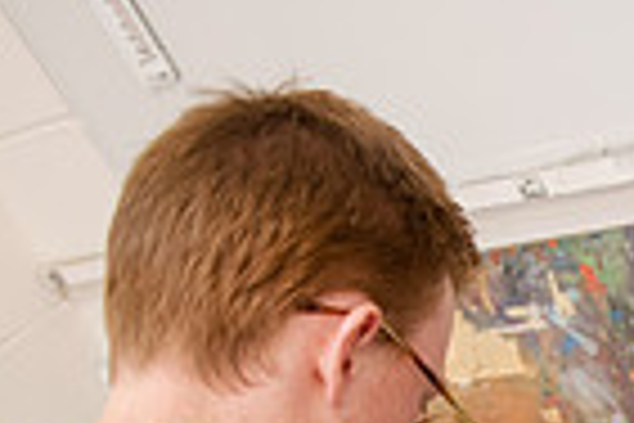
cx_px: 940
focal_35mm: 107
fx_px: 1884
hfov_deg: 17.3
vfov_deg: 11.7
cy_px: 785
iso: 800
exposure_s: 1/200
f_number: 3.2
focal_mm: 26
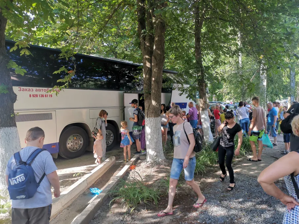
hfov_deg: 67.3
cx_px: 150
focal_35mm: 26
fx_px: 225
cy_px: 112
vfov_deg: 53.1
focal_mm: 4.75
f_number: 1.8
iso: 50
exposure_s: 1/169
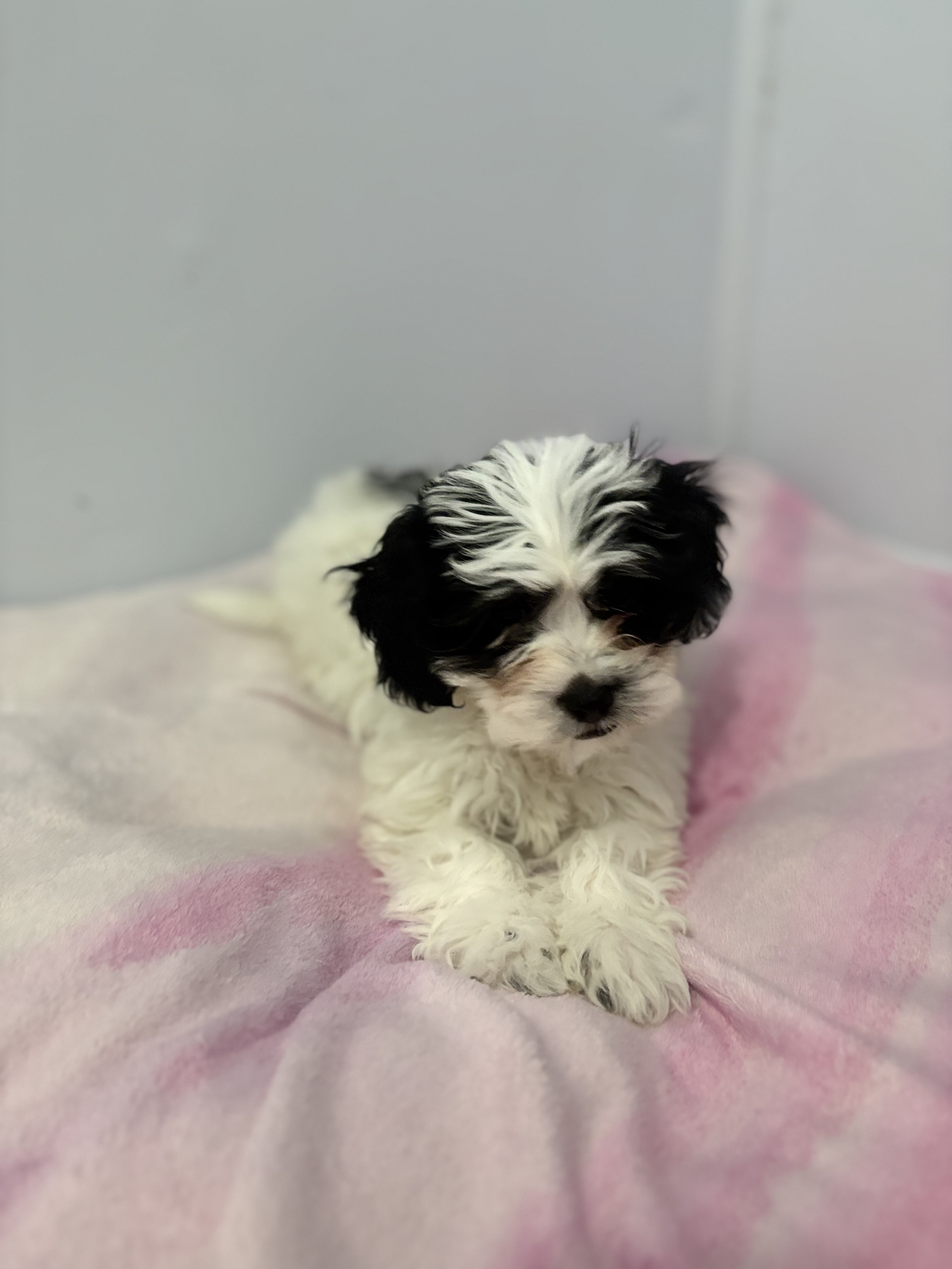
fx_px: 953
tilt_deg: -21.4
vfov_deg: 67.3
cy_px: 634
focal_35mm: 26
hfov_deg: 53.1
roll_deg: +0.7
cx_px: 476
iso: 500
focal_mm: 5.96
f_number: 1.6
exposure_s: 1/50
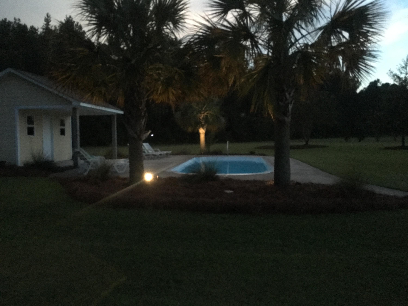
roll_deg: +0.9
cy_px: 153
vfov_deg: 48.2
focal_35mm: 29
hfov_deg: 61.7
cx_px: 204
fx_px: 342
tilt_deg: -1.9
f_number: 2.2
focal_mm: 4.15
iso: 1000
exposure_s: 1/4
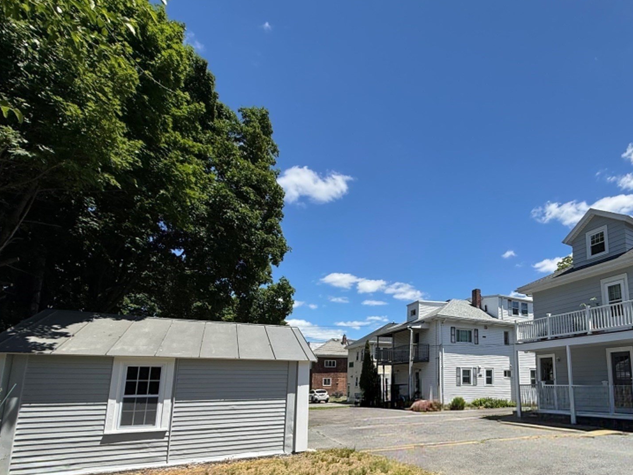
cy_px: 327
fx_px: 366
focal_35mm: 20
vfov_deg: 63.8
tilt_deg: +9.3
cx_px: 439
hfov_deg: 78.1
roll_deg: -0.7
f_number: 2.2
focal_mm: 2.22
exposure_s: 1/2092
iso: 50
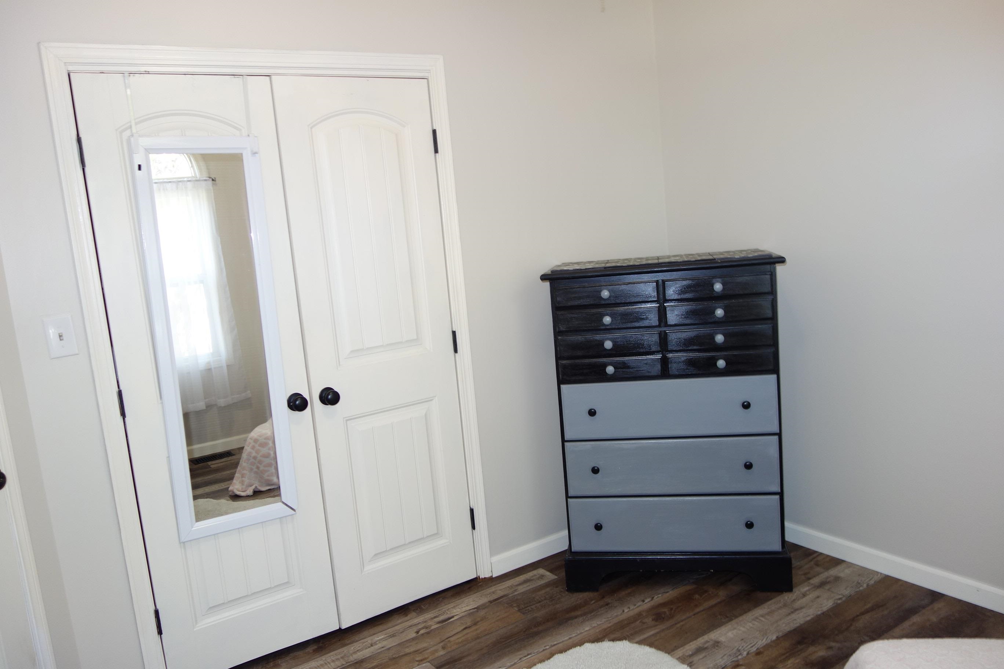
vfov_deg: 46.4
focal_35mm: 28
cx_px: 502
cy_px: 334
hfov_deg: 65.5
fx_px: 781
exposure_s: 1/30
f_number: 1.8
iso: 125
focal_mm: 10.4
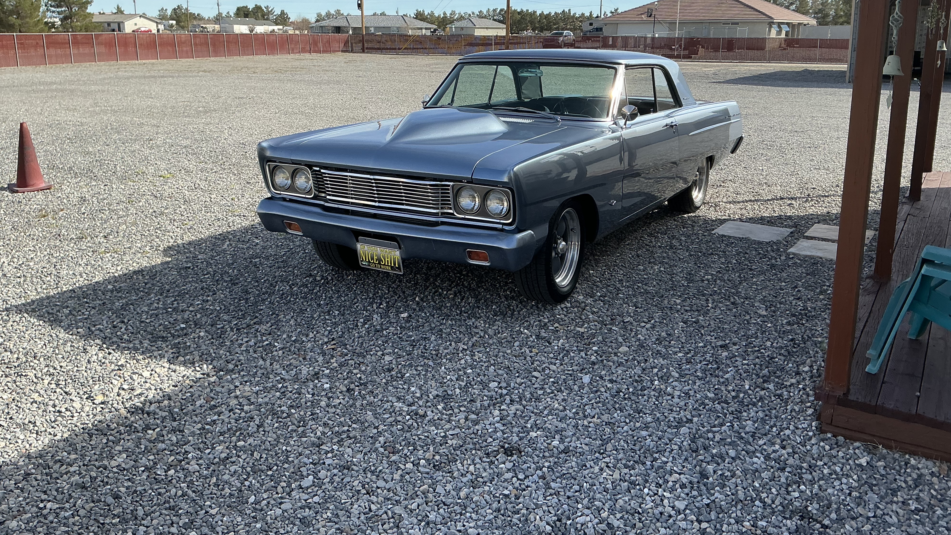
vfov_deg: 37.6
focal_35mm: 31
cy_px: 214
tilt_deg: -11.9
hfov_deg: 62.6
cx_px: 481
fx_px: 782
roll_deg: +0.0
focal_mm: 3
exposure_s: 1/1490
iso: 25
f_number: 1.8
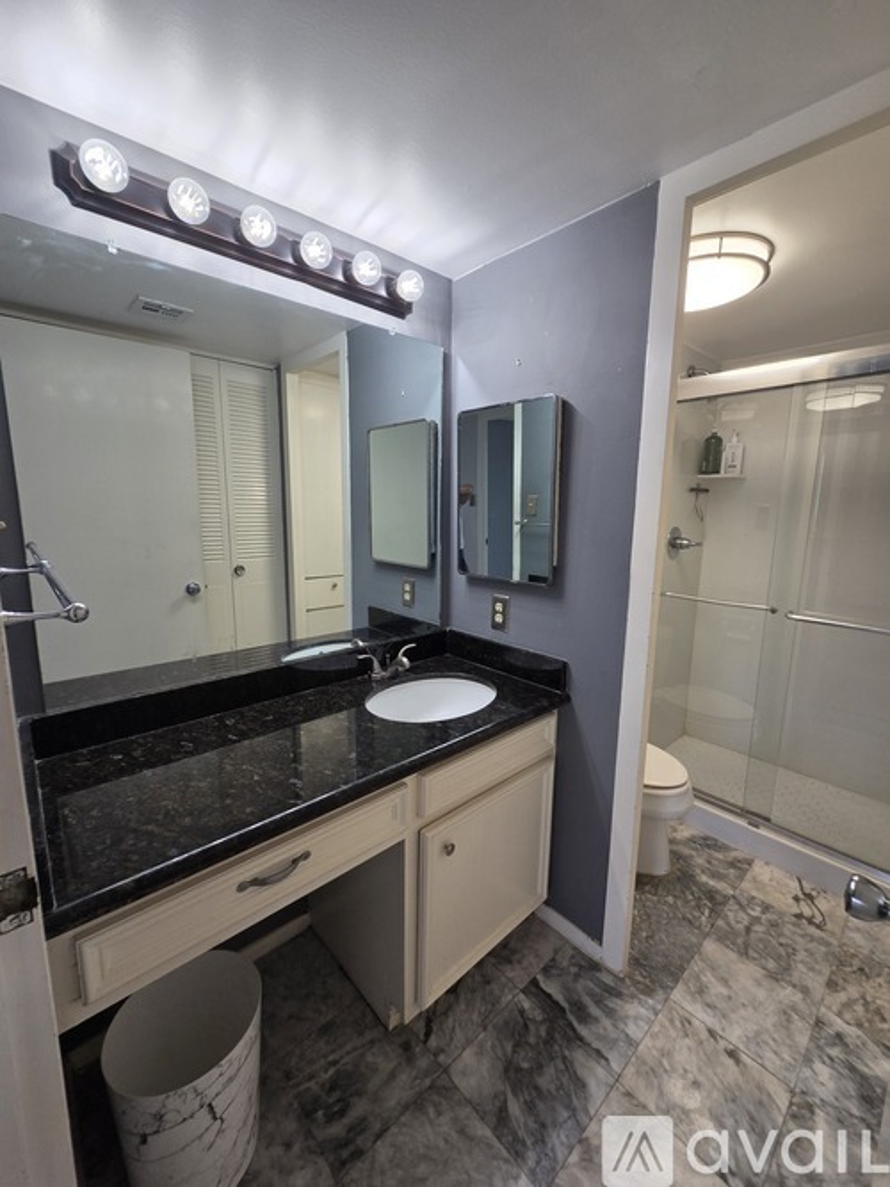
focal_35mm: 13
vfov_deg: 106.2
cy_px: 594
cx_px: 445
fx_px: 446
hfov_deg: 89.9
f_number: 2.2
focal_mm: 2.2
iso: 80
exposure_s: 1/120
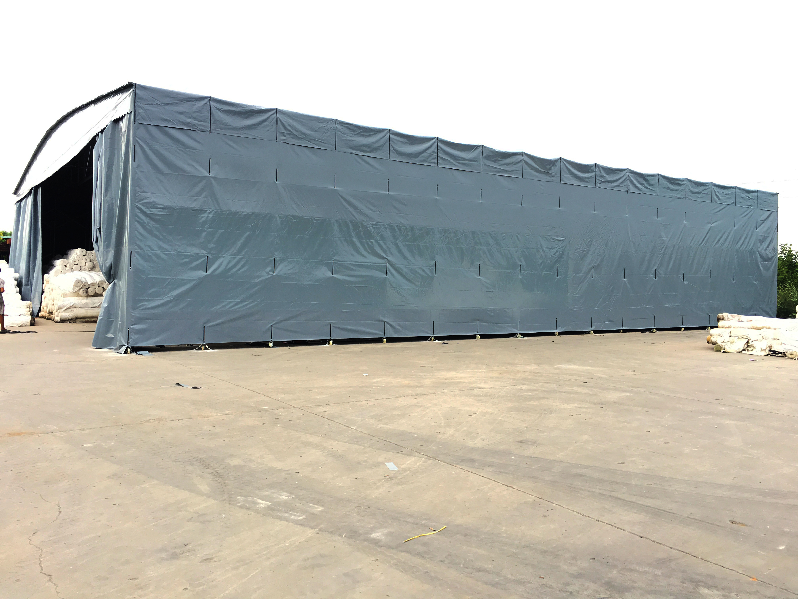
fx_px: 669
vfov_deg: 48.2
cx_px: 399
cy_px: 300
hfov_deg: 61.7
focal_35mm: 29
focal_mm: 4.15
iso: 25
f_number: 2.2
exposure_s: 1/181
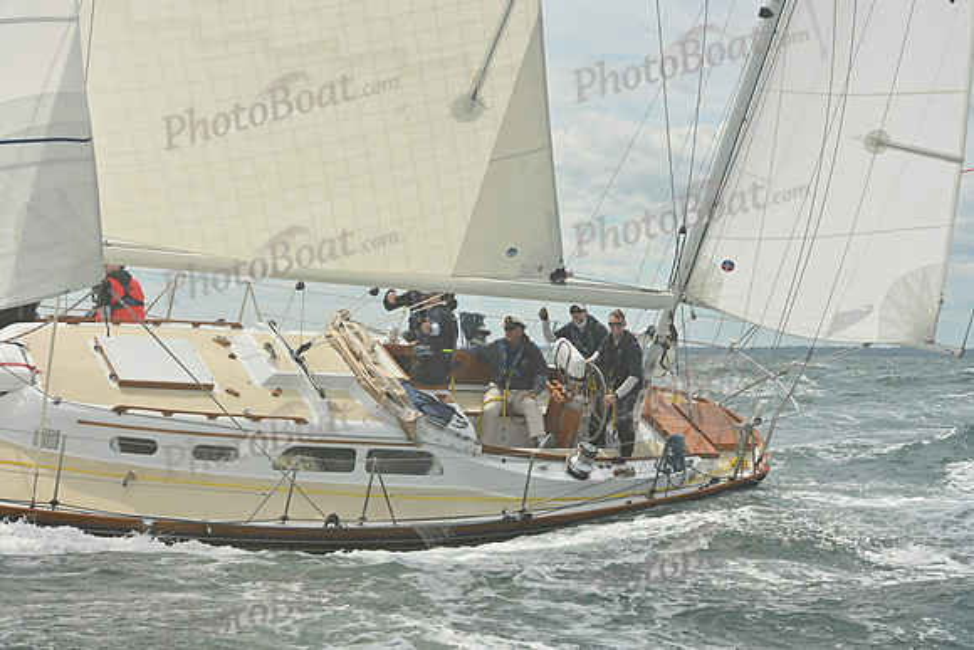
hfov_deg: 28.8
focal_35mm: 70
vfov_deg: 19.5
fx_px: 1894
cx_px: 487
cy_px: 325
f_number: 10
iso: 320
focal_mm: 70
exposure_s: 1/1250
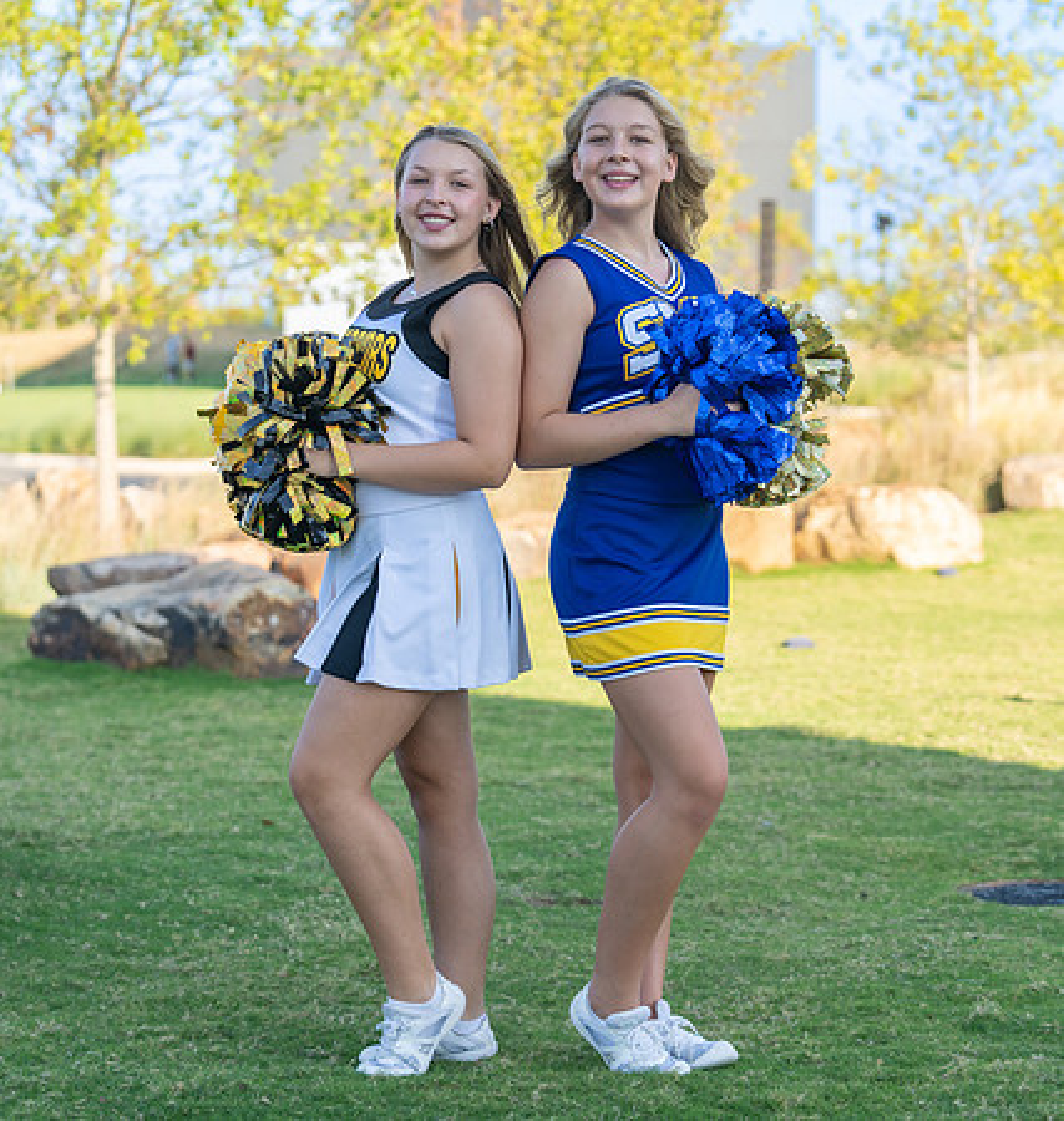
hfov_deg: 18.3
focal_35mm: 93
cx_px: 558
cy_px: 561
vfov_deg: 19.2
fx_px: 3308
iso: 100
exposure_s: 1/320
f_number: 3.5
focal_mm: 70
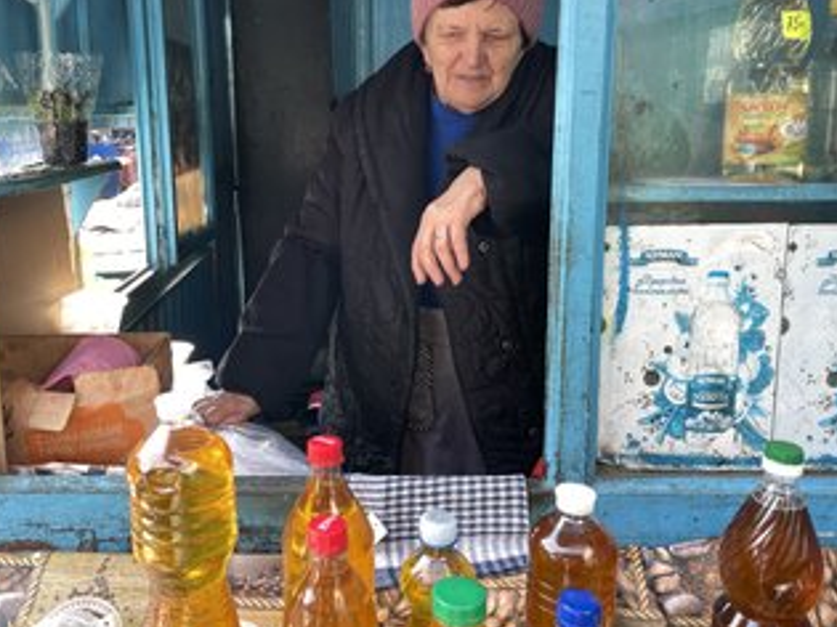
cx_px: 327
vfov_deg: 42.7
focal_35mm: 33
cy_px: 255
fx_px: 798
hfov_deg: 54.9
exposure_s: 1/121
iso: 40
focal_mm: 4.2
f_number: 1.6
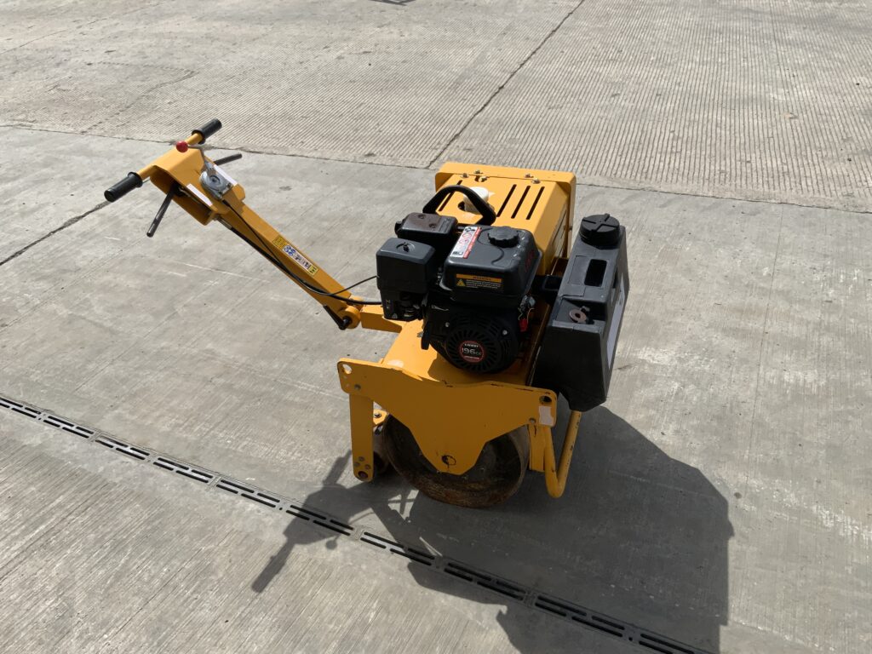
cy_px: 327
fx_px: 731
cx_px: 436
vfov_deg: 48.2
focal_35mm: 29
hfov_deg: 61.7
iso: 20
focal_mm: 3
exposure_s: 1/2801
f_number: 1.8
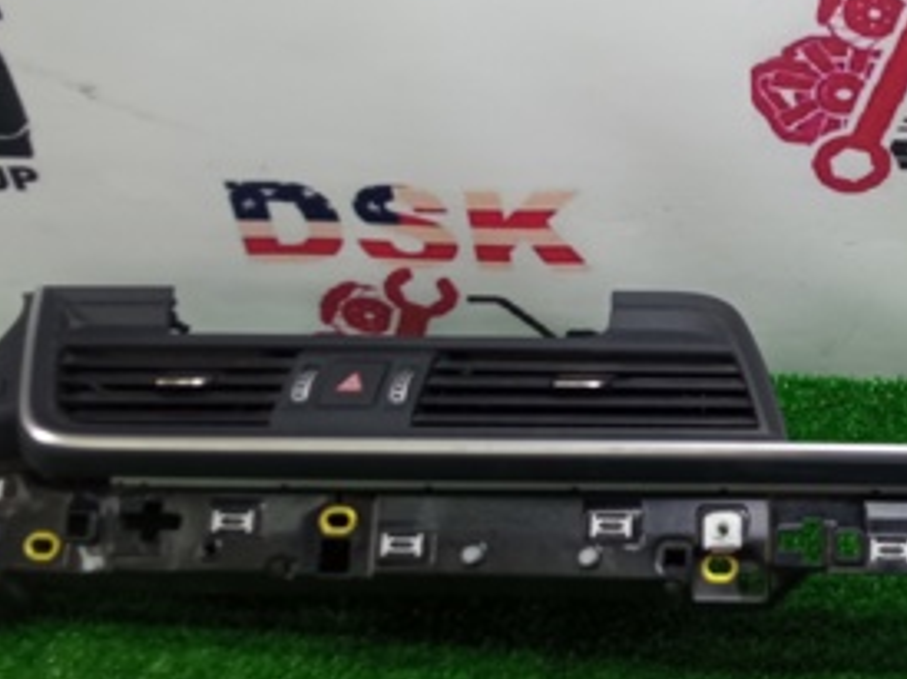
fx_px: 1649
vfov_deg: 23.2
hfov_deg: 29.3
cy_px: 263
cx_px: 837
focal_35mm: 63
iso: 127
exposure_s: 1/33.3
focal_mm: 3.79
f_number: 2.2
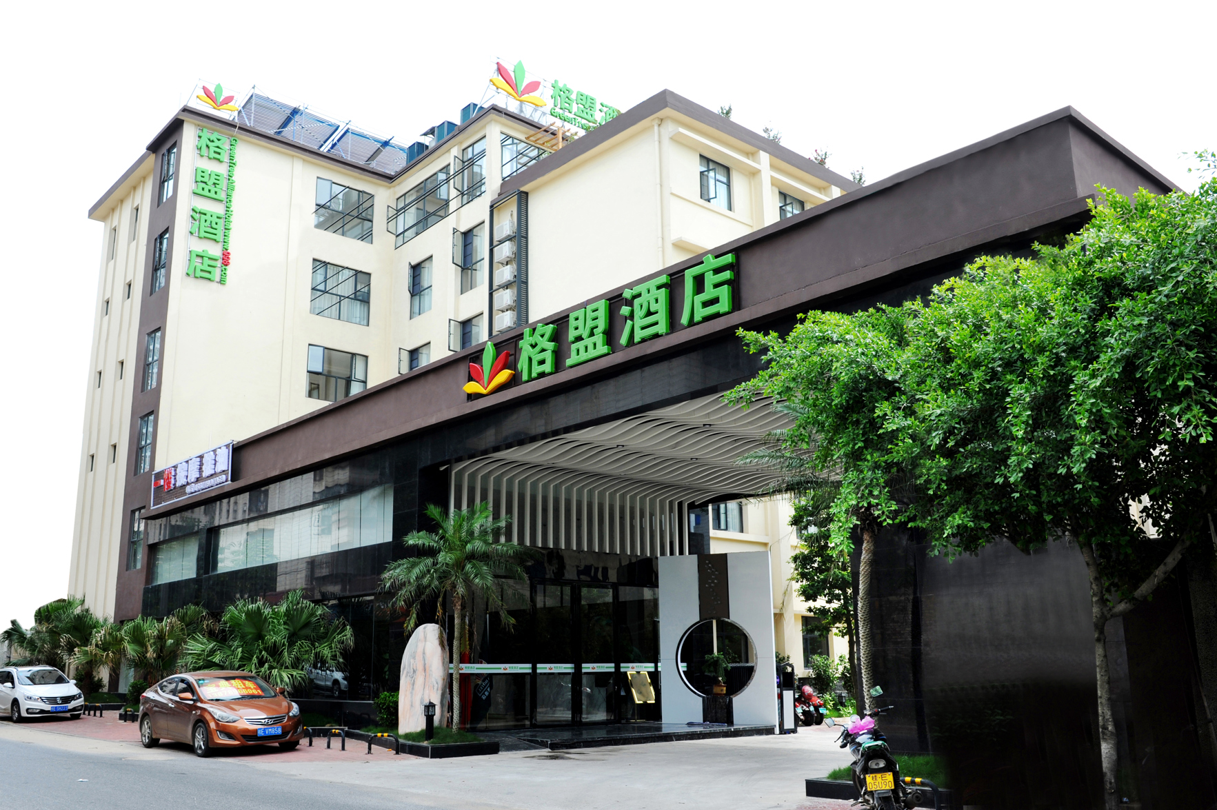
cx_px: 608
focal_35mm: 28
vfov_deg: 46.4
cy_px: 405
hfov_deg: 65.5
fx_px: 946
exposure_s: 1/125
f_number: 10
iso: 200
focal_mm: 28
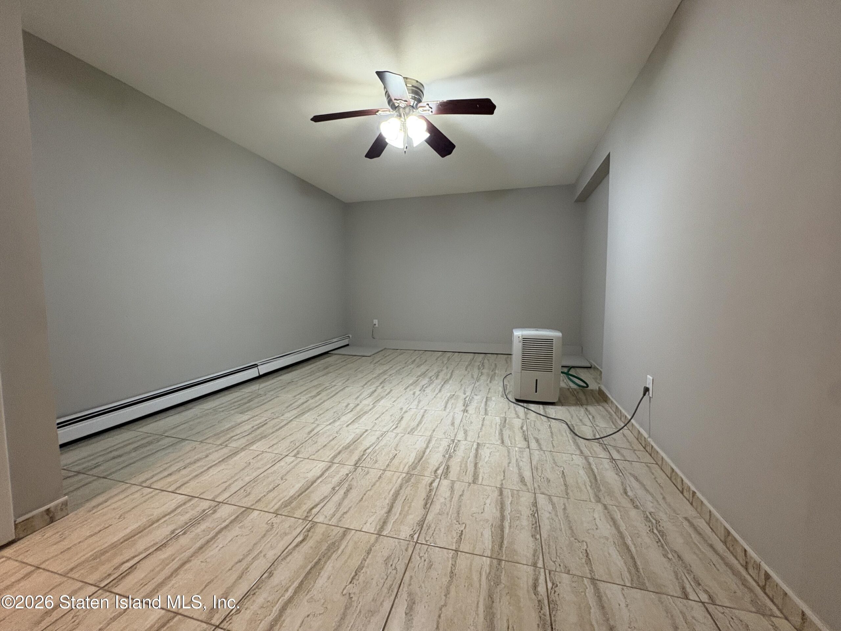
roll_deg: +0.6
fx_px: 340
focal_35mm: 14
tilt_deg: -3.3
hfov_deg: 102.1
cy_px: 316
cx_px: 420
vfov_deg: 85.7
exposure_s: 1/60
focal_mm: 2.22
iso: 320
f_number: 2.2
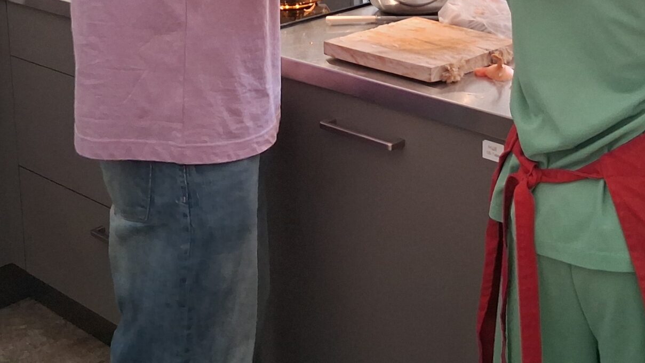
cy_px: -46
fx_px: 1026
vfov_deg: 19.2
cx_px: 376
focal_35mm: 60
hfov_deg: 34.8
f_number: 1.8
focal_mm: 3.98
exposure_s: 1/60
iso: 250
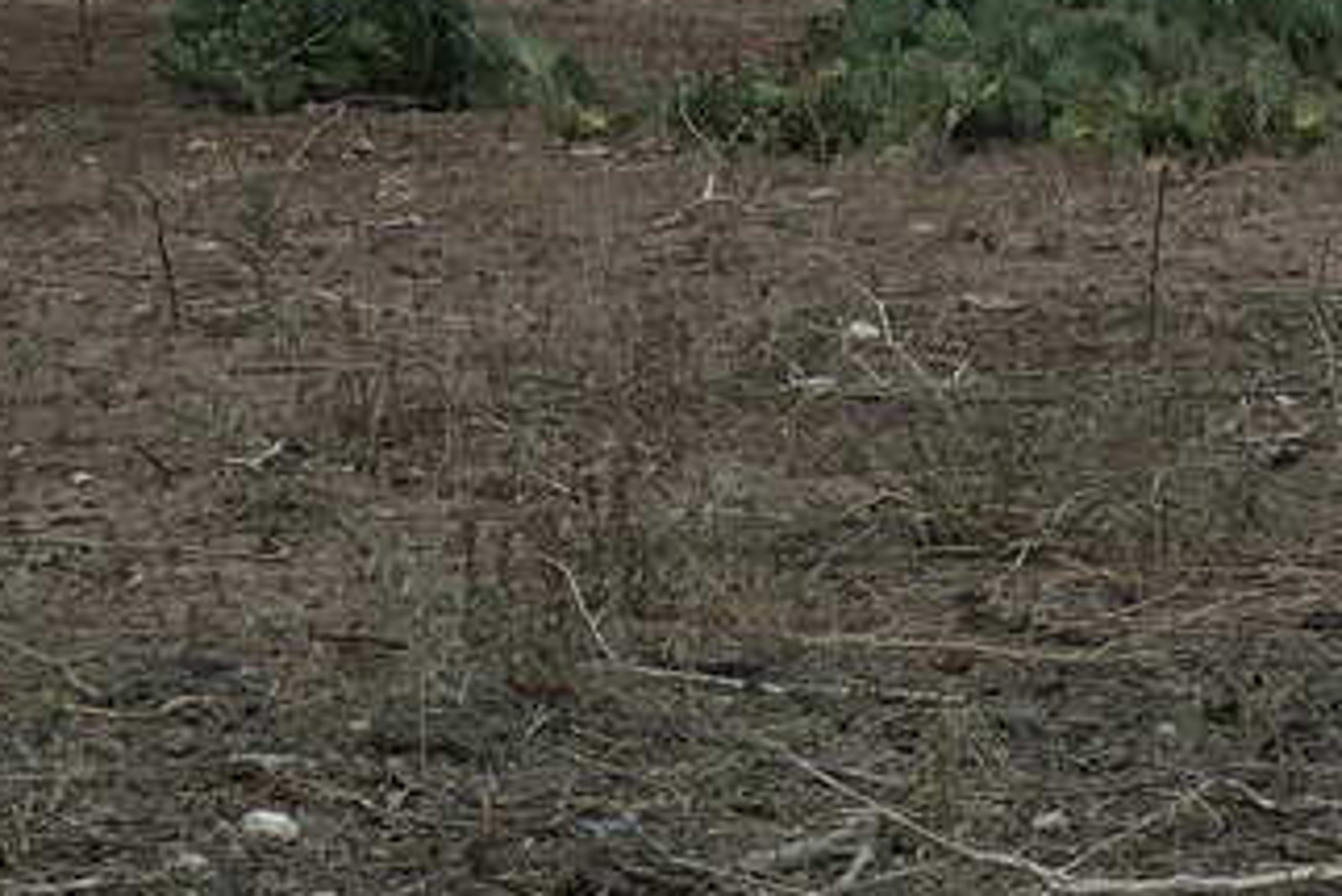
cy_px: -513
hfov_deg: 10.6
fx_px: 7123
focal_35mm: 191
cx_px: 1617
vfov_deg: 7.1
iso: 200
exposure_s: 1/800
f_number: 6.3
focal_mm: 14
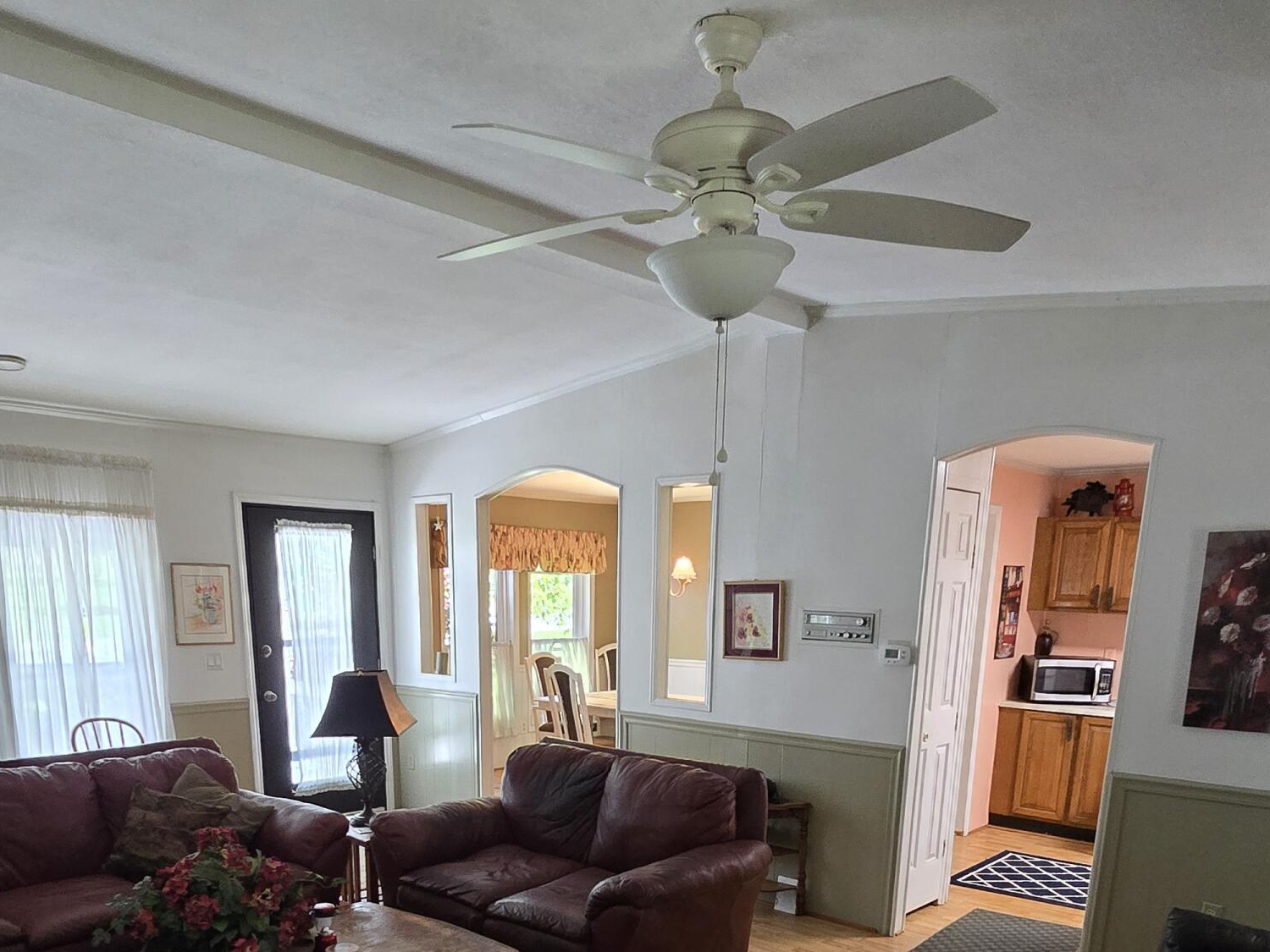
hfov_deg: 67.3
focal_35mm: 26
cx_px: 610
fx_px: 954
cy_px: 851
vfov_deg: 47.8
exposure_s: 1/60
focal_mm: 2.2
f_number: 2.2
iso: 500
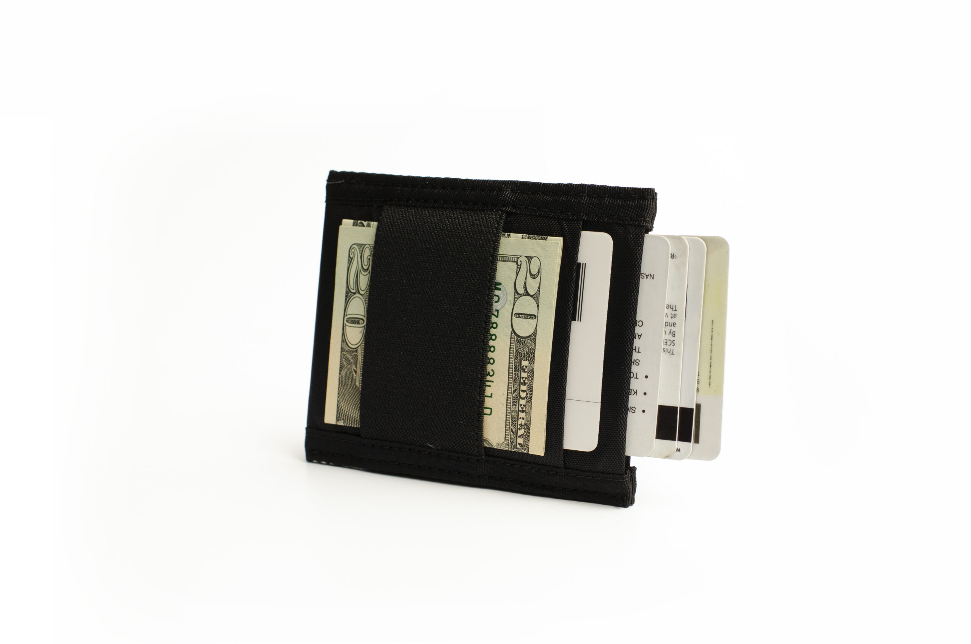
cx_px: 486
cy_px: 322
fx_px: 1413
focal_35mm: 52
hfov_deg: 37.9
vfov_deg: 25.6
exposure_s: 1/200
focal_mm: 35
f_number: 7.1
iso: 500
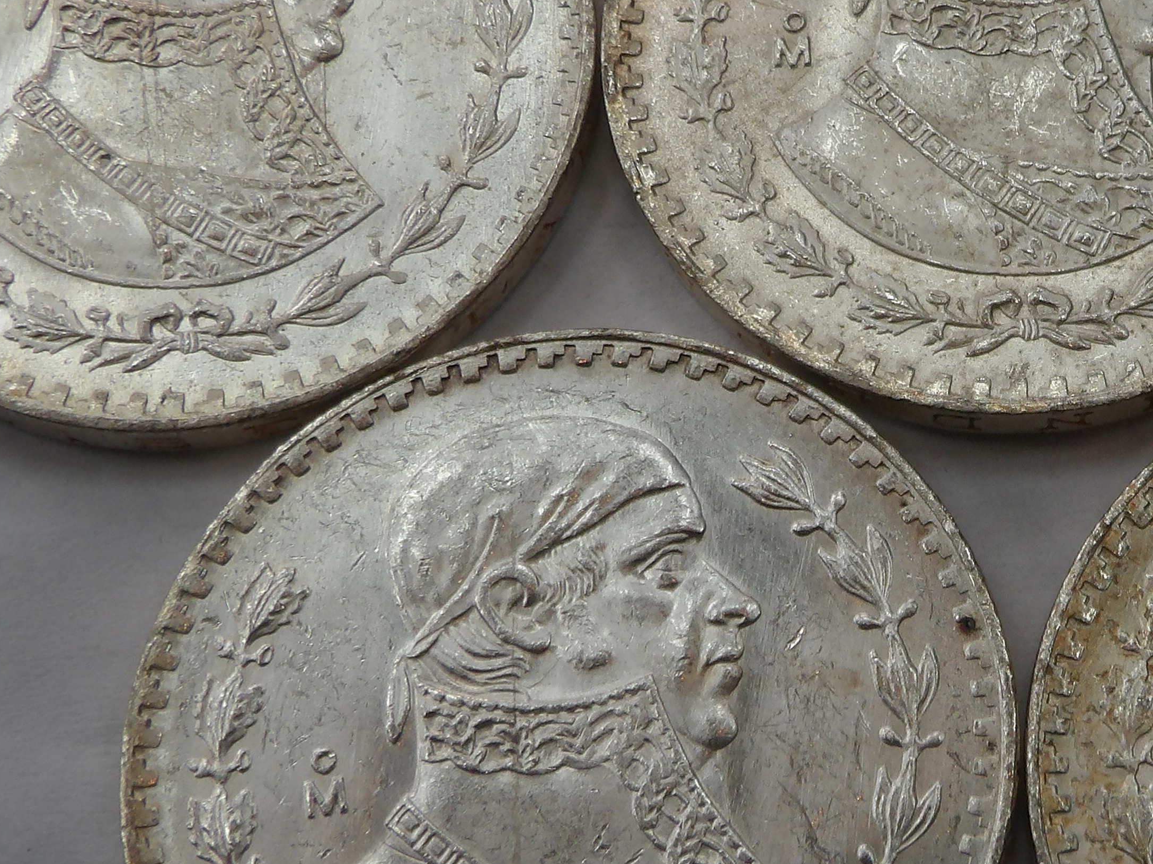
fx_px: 2698
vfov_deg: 18.2
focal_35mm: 81
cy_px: 416
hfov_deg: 23.5
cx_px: 1043
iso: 100
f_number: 4.5
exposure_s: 1/126
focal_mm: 6.2
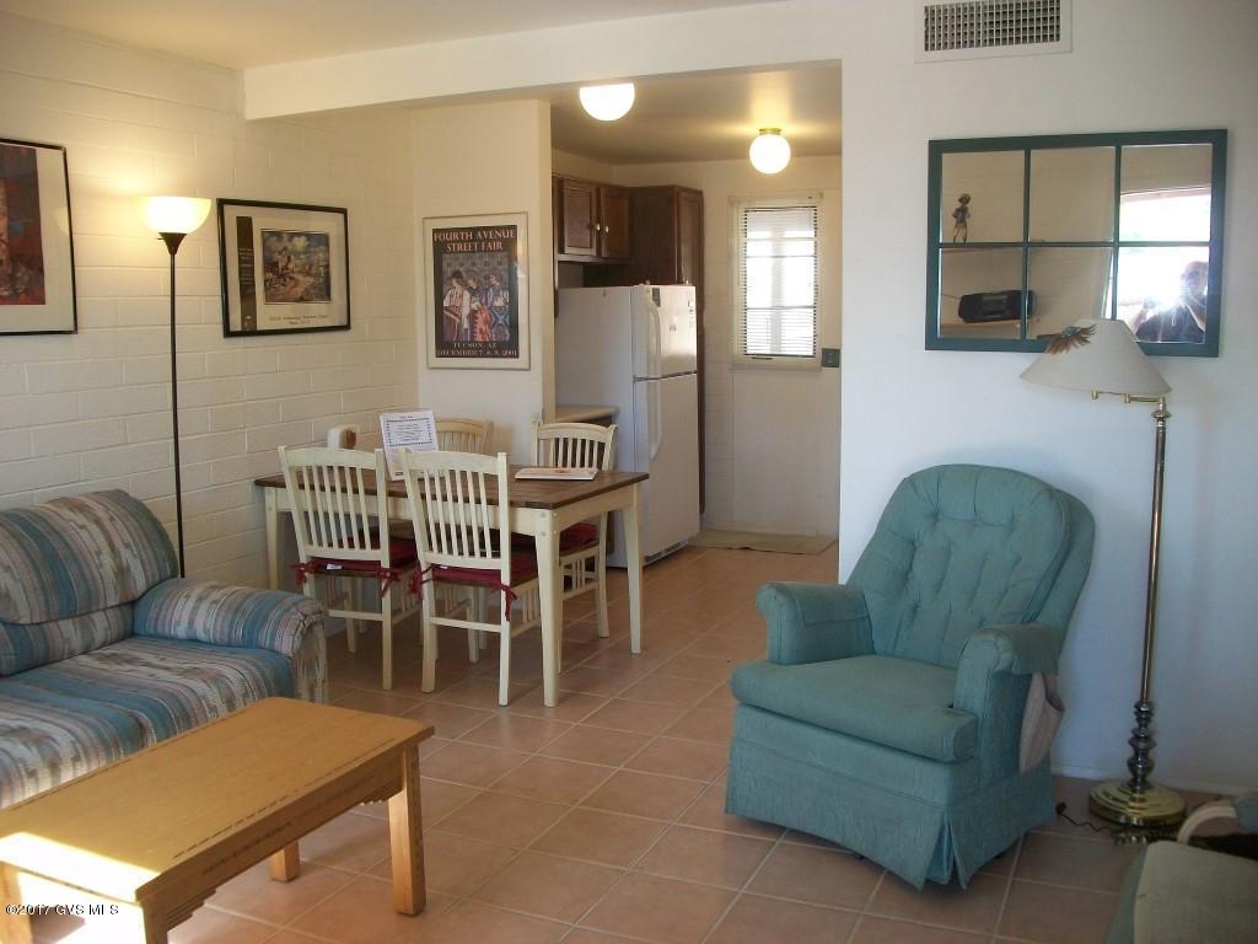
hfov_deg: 56.8
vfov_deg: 44.2
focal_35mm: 32
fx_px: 1163
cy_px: 472
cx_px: 629
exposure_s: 1/30
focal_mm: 5.7
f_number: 2.9
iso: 80
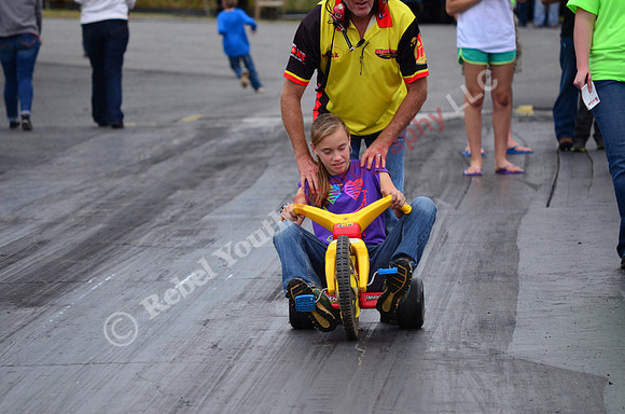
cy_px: 207
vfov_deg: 4.6
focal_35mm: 300
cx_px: 312
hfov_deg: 6.9
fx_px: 5197
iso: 1000
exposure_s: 1/2000
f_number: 5.6
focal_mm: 200
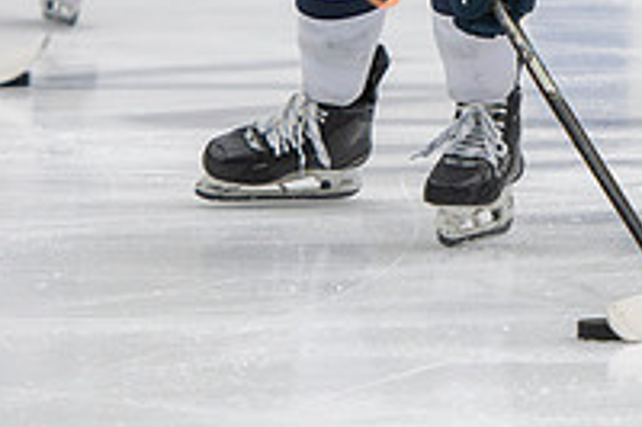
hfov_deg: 3.7
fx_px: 9818
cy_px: -226
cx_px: 467
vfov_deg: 2.5
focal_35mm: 551
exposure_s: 1/640
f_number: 3.2
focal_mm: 135
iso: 2000
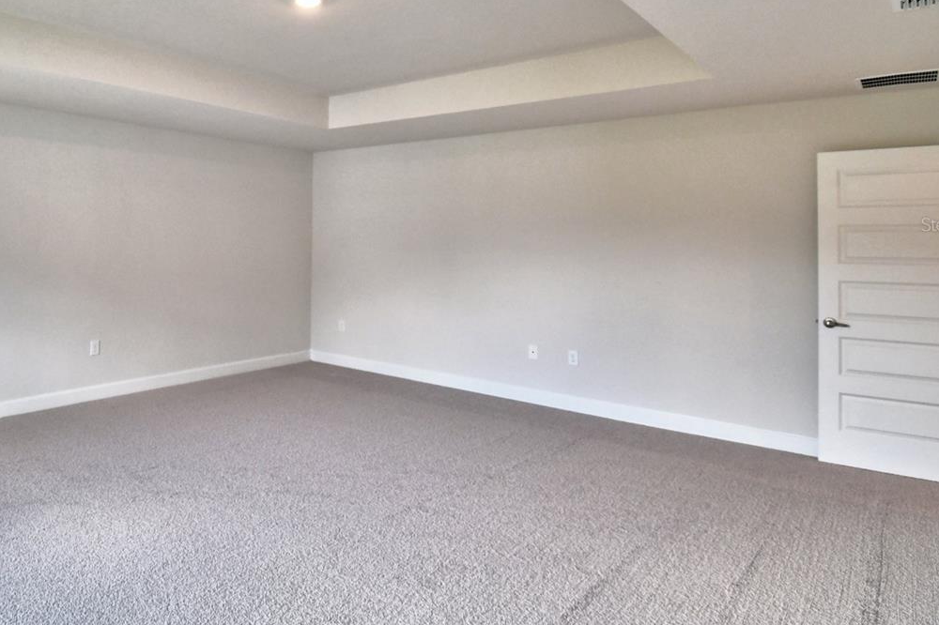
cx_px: 254
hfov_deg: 69.7
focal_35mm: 24
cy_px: 224
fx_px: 626
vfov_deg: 52.4
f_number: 4.5
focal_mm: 10
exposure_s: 1/100
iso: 400
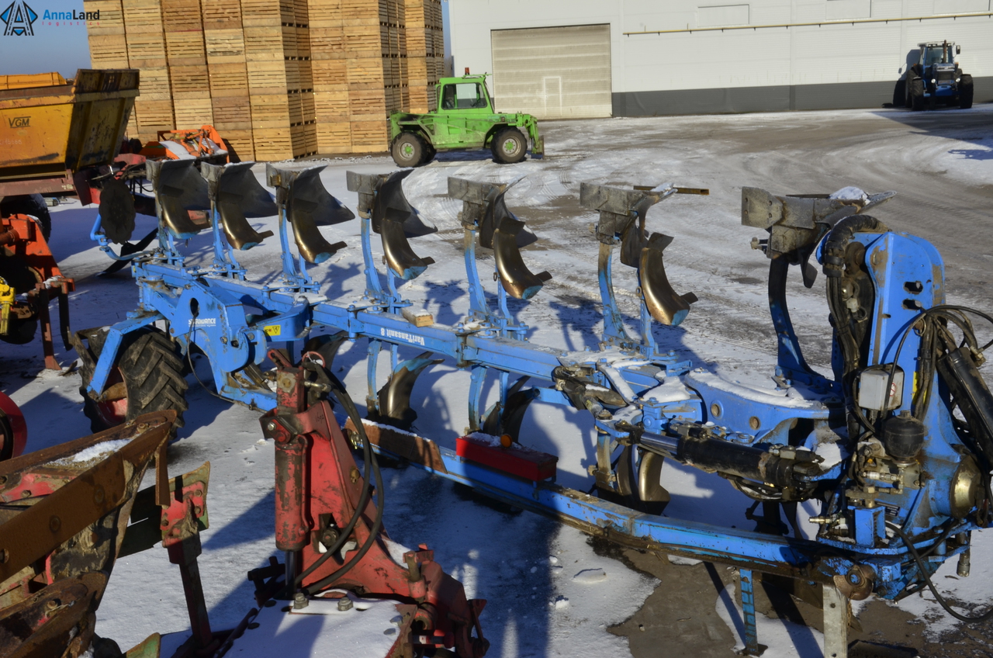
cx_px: 496
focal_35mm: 38
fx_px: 1032
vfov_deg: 35.3
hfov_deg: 51.4
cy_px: 329
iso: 125
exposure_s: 1/80
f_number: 22
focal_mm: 25
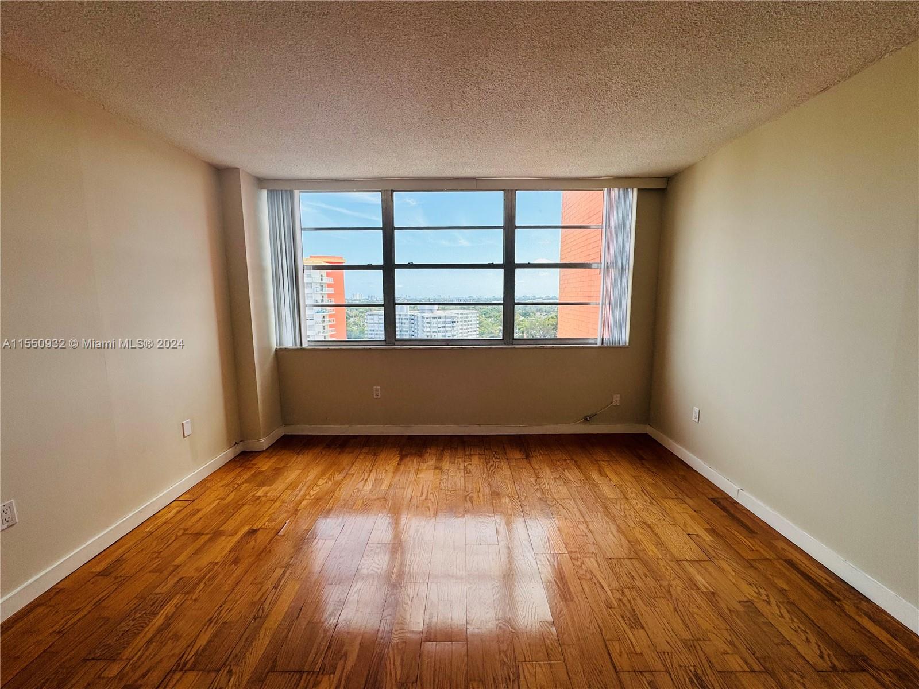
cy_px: 344
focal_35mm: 14
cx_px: 460
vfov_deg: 85.7
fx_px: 372
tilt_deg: -7.2
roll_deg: -0.1
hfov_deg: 102.1
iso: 50
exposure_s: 1/749
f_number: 2.2
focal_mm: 2.22
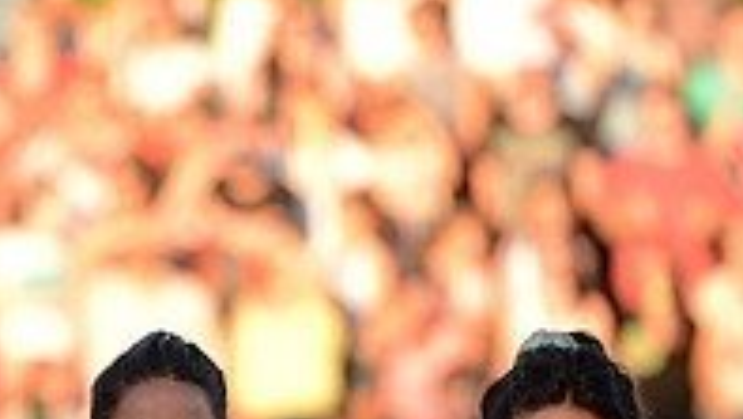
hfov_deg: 3.6
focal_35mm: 601
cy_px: 696
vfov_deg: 2.0
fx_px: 11845
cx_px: -298
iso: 500
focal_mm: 195
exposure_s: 1/1000
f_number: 3.5
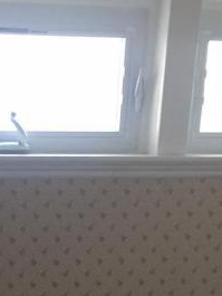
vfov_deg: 22.1
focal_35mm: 84
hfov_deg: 16.9
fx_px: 718
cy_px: 317
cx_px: -40
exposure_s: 1/30
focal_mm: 4.15
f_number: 2.2
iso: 125
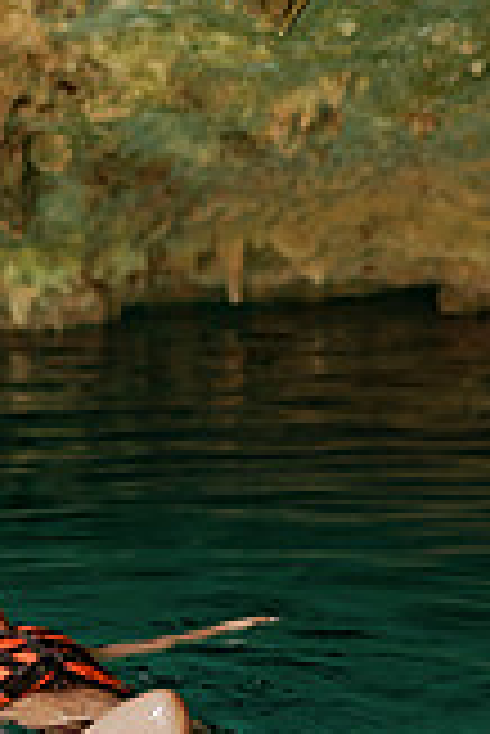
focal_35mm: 160
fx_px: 3259
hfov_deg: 8.6
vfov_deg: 12.8
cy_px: 153
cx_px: 162
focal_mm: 58
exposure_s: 1/160
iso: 1250
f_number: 1.4
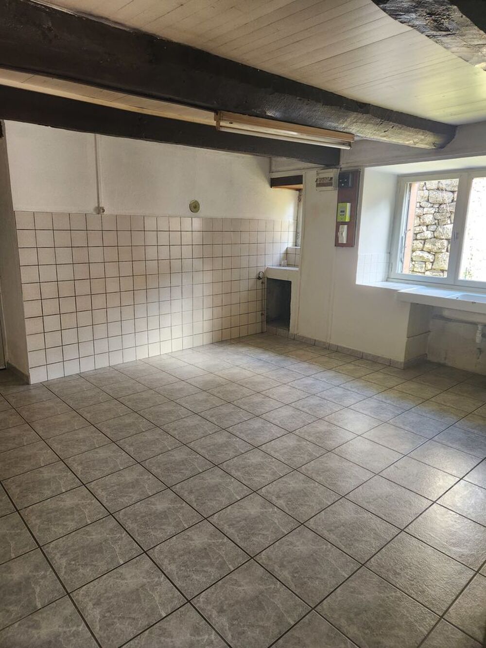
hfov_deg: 58.9
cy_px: 324
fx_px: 430
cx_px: 243
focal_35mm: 23
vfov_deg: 73.9
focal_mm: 5.4
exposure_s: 1/120
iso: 250
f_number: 1.8
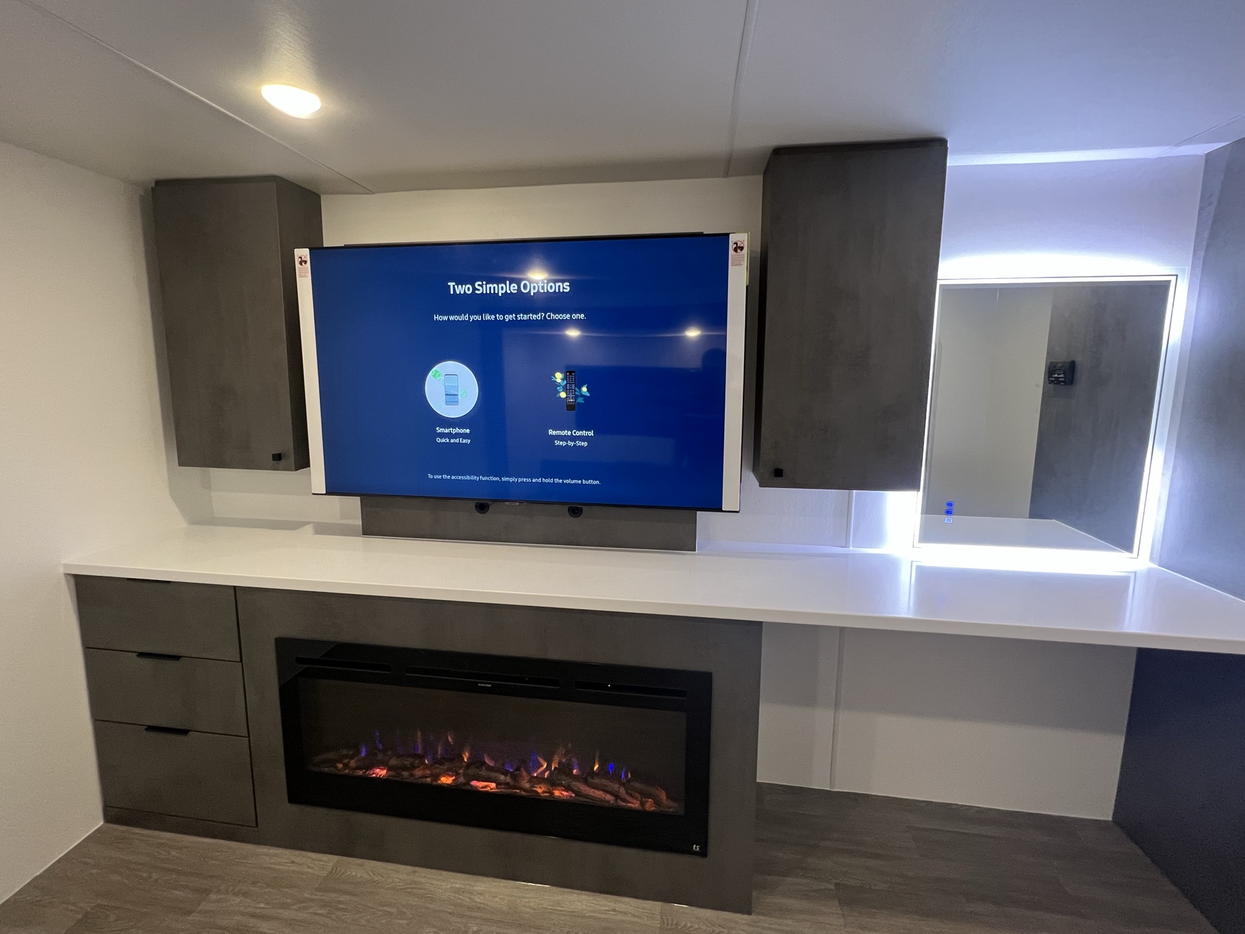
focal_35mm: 14
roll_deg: +0.0
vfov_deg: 85.6
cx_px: 613
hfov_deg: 102.1
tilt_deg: -8.4
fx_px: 504
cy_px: 441
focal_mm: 1.57
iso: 320
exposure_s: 1/60
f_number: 1.8
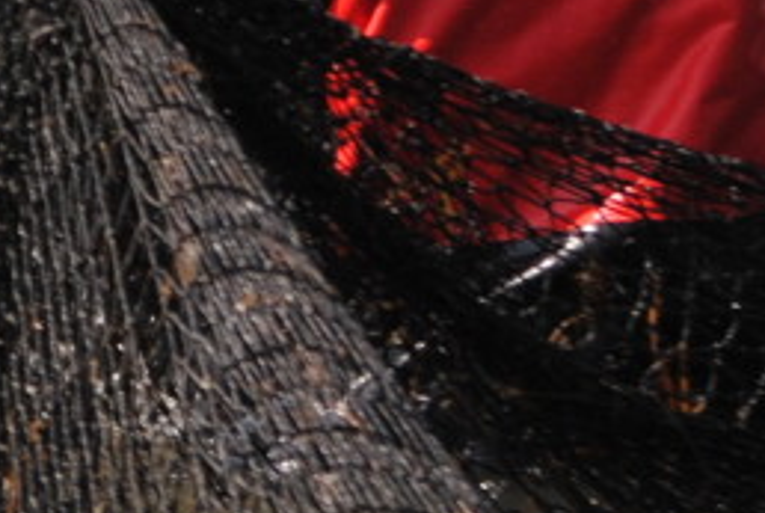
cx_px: -116
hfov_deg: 3.2
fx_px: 13791
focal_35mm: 648
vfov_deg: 2.1
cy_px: -746
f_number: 5.6
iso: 160
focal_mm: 75
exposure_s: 1/500
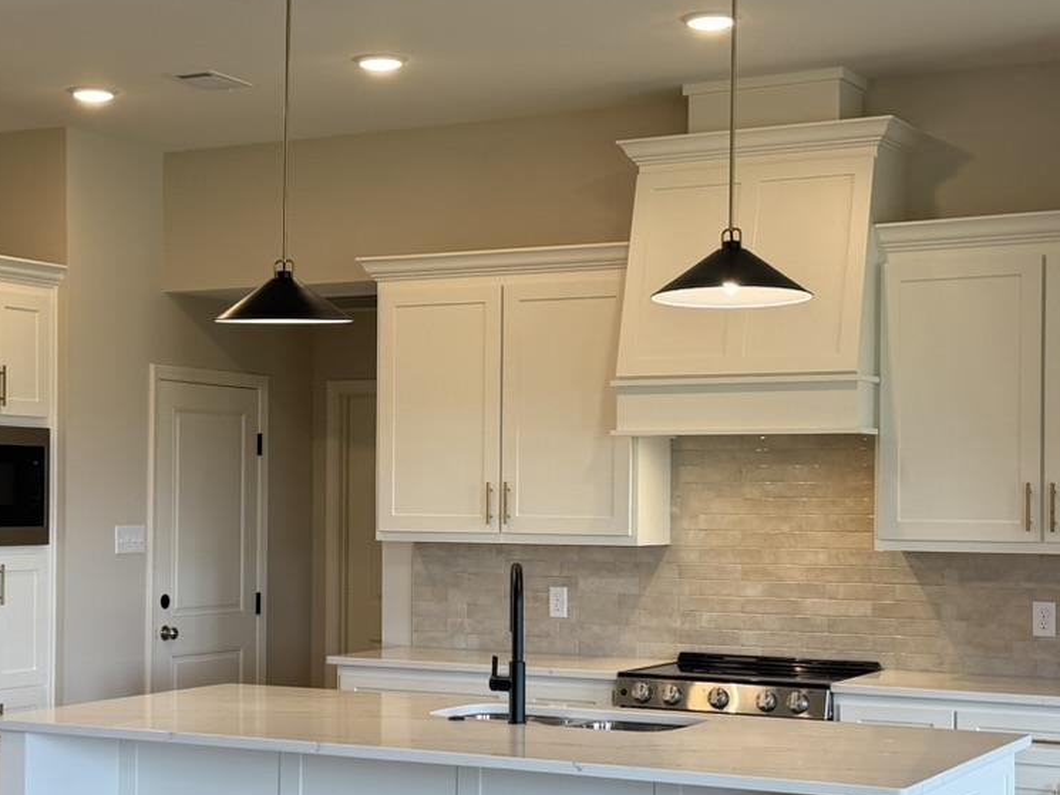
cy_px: 482
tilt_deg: +1.0
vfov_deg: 22.2
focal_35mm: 66
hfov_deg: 29.2
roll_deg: +0.0
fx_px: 2021
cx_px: 377
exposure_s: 1/120
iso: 80
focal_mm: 6.76
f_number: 1.78
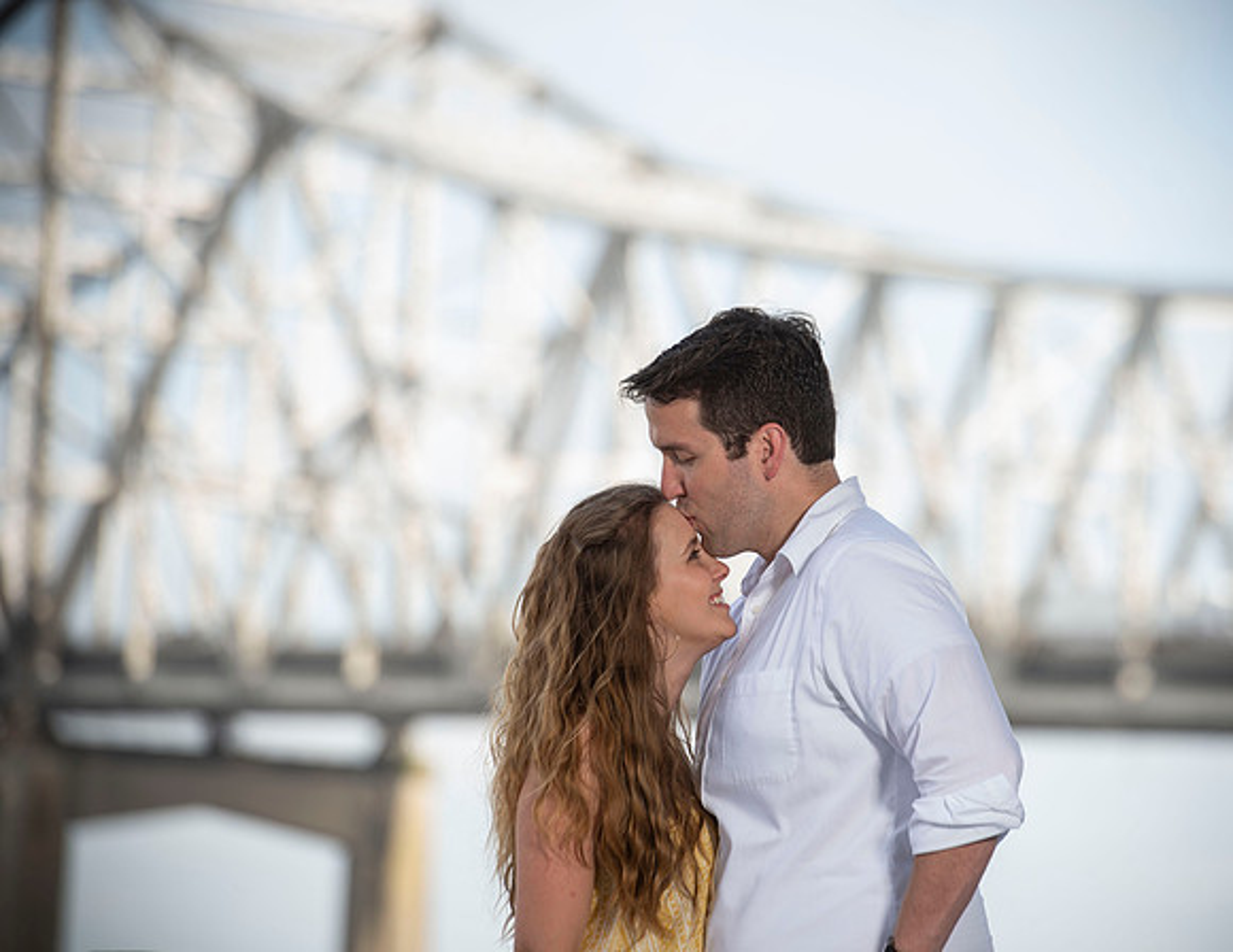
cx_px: 706
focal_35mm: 220
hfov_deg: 8.9
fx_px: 7915
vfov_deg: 6.9
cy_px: 499
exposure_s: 1/200
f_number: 4.5
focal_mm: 190
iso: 50
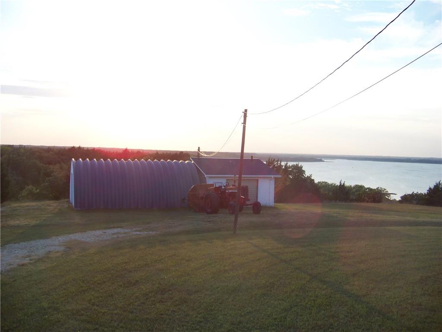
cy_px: 166
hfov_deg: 51.4
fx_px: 460
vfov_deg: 39.7
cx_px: 221
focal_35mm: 36
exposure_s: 1/320
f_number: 2.8
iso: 64
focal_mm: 5.85
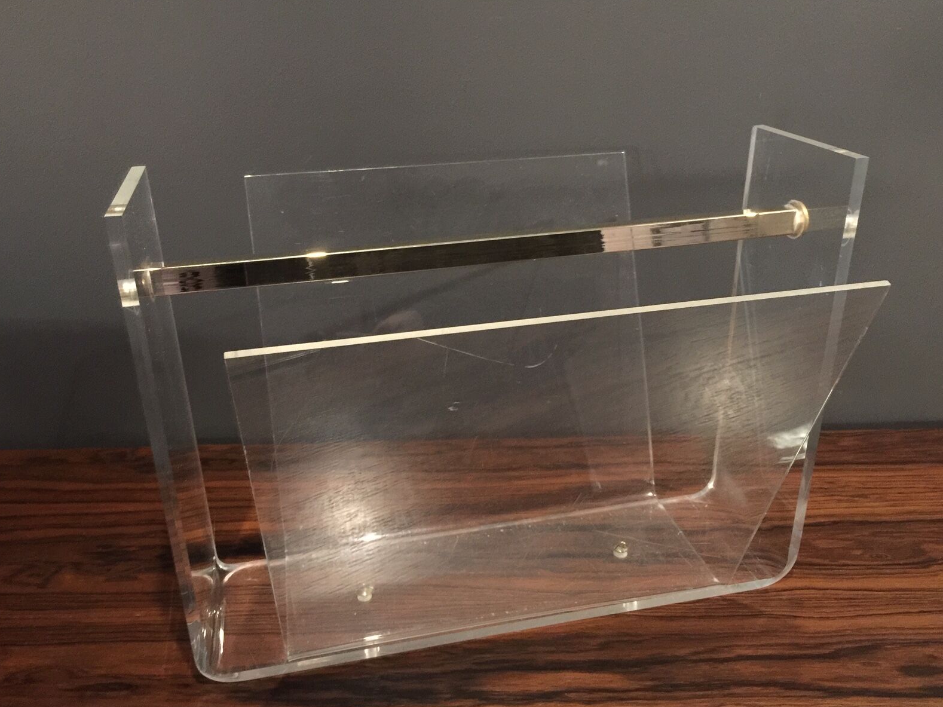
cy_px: 358
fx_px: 817
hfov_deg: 60.0
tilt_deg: -25.1
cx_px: 460
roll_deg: +1.4
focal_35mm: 30
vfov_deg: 46.8
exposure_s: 1/4
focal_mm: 4.15
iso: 160
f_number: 2.2
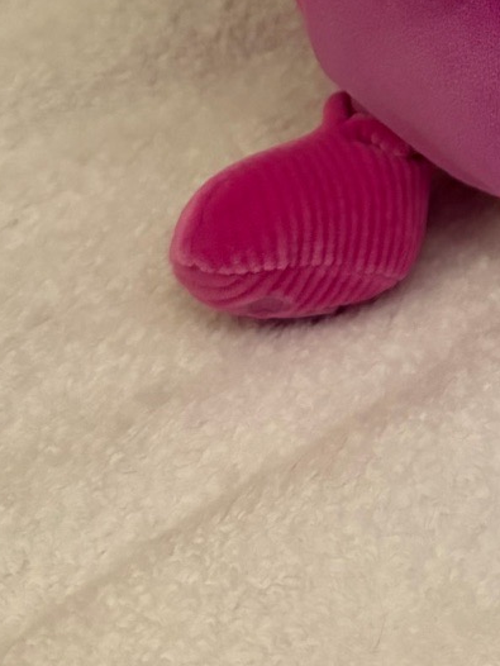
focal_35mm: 73
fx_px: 1405
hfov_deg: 19.0
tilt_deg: -26.0
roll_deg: +0.0
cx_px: 604
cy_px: -134
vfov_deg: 24.2
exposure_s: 1/38
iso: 1000
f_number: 1.78
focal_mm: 6.76
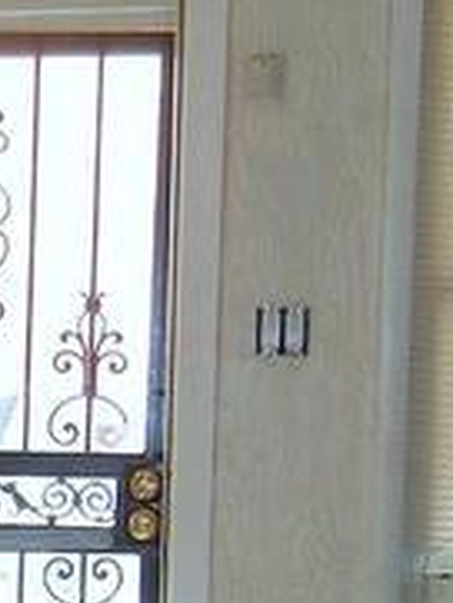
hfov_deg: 7.9
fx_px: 3120
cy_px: 783
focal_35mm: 179
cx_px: -500
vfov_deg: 10.8
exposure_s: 1/30.1
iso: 160
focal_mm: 5.4
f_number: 3.5
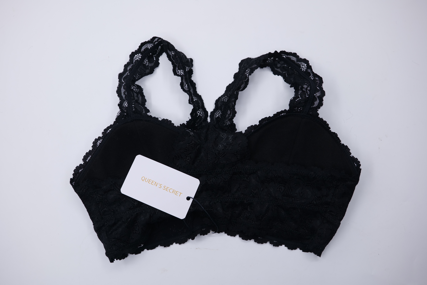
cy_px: 142
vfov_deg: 41.1
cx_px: 214
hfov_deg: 58.7
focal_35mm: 32
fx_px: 380
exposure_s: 1/100
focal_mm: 32
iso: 400
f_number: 5.6
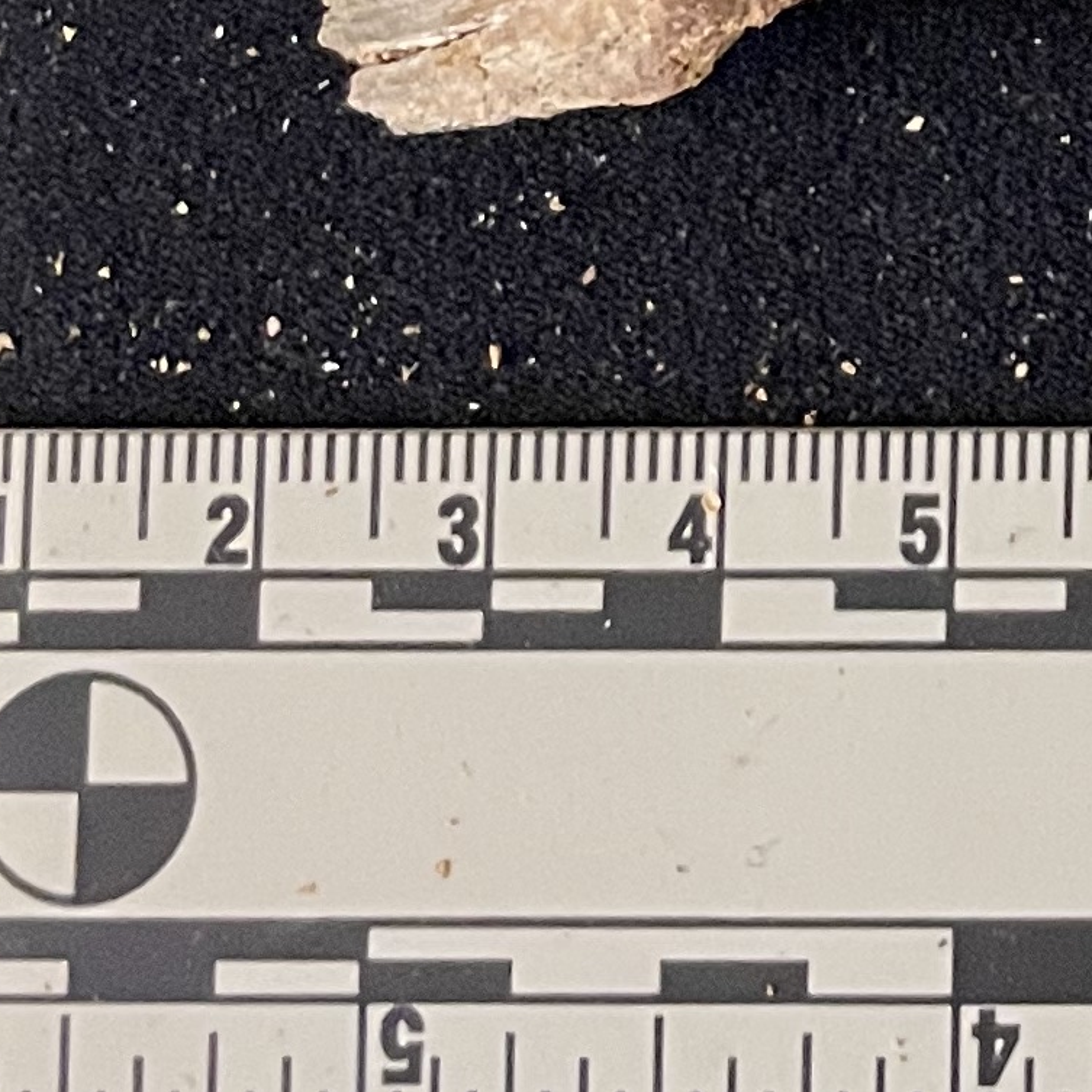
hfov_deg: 13.2
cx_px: 1730
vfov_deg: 13.1
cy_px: -698
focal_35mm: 123
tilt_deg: -84.2
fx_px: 4390
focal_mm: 4.2
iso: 500
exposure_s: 1/40
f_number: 1.6
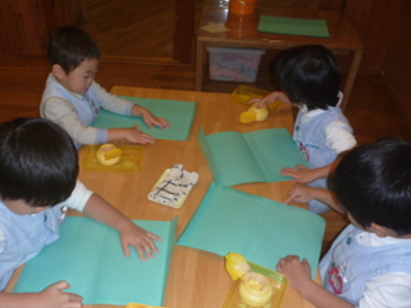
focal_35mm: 33
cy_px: 169
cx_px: 173
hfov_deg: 55.2
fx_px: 391
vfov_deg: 42.8
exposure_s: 1/30
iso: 100
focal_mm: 4.9
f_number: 3.3
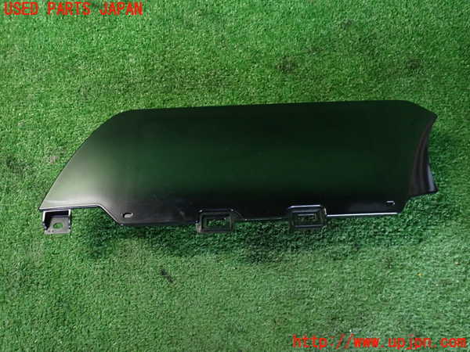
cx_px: 235
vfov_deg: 46.8
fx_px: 407
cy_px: 176
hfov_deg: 60.0
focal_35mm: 30
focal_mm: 5.4
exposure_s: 1/30
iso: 640
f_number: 2.3
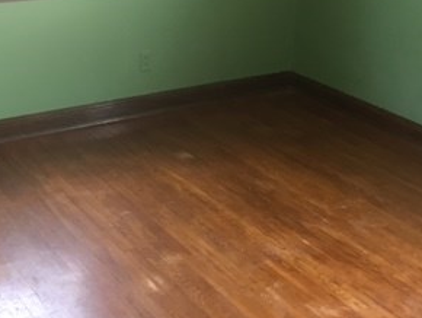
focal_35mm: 64
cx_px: 132
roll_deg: -2.4
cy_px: 26
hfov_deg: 30.0
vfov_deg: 22.4
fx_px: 781
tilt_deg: -15.7
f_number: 2.2
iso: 64
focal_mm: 4.15
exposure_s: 1/30
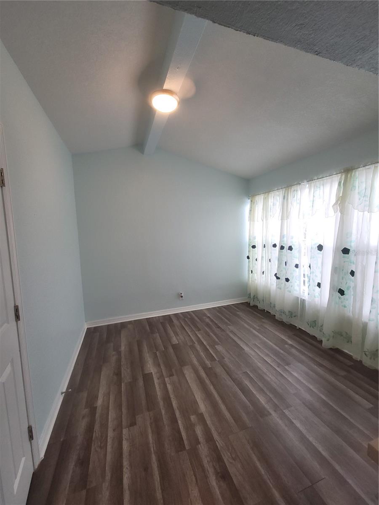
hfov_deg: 89.9
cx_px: 190
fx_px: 190
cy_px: 252
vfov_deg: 106.2
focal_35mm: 13
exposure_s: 1/60
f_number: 2.2
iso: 80
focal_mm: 2.2
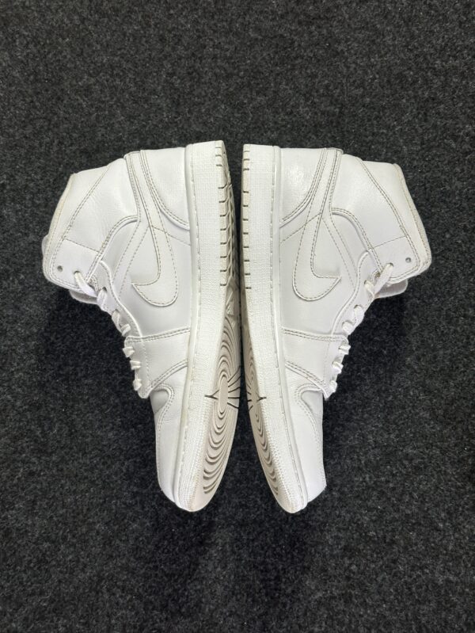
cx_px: 238
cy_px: 316
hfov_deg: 30.3
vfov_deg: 39.6
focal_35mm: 48
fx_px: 878
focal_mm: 6.86
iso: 125
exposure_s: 1/50
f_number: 1.78
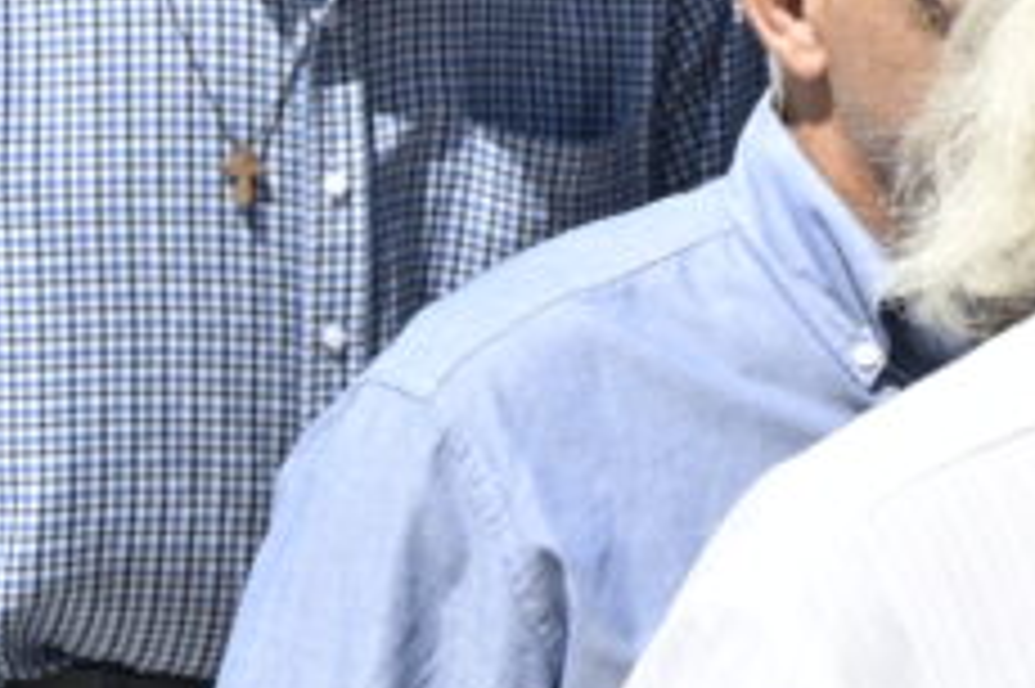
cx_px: 2596
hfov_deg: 6.3
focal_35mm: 308
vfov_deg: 4.4
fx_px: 8848
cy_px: -45
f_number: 8
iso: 400
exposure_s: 1/1000
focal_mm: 59
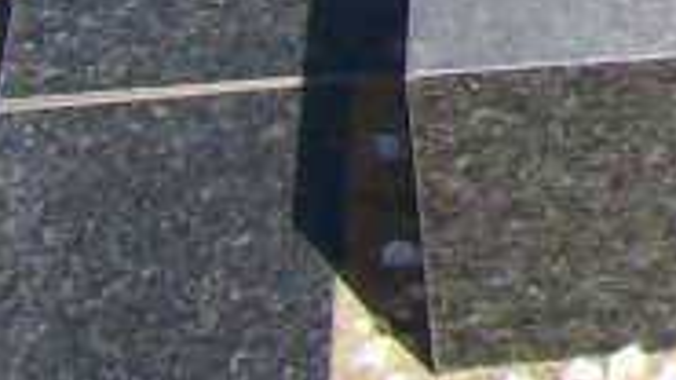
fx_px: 4552
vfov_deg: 4.4
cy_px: -1184
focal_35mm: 254
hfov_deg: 7.4
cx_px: 2061
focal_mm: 6
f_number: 4.8
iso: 80
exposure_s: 1/682
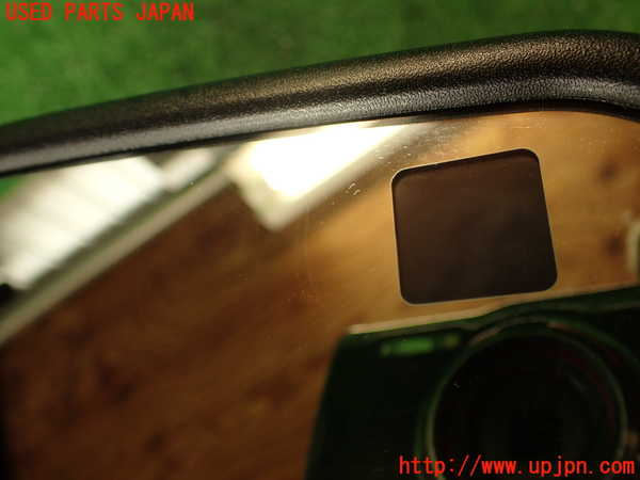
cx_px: 320
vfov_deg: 44.2
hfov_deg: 56.8
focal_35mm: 32
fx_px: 592
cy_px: 240
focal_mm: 5.79
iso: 160
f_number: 2.4
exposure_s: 1/60
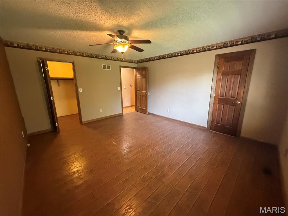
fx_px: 116
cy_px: 108
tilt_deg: -14.5
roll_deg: -0.3
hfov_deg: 102.1
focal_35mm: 14
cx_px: 144
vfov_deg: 85.7
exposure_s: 1/60
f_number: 2.2
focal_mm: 2.22
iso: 800
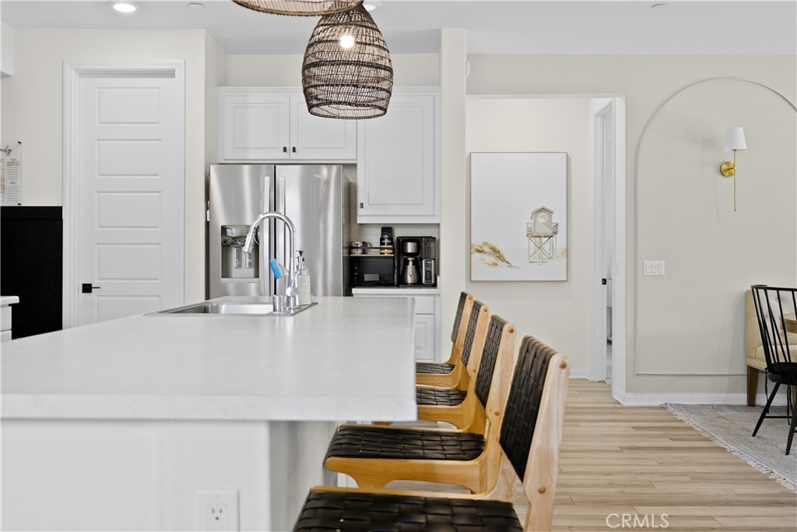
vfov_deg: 38.4
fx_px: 764
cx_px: 398
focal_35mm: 34
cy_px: 266
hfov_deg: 55.1
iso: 640
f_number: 4
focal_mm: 34.5
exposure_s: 1/15
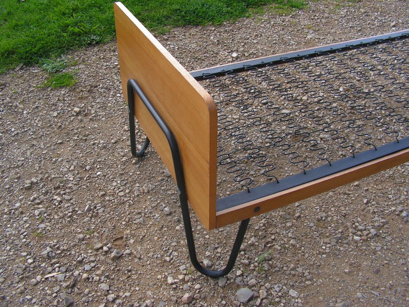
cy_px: 154
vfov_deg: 39.7
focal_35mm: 36
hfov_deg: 51.3
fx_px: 425
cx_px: 204
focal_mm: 6
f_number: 3.2
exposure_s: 1/250
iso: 64
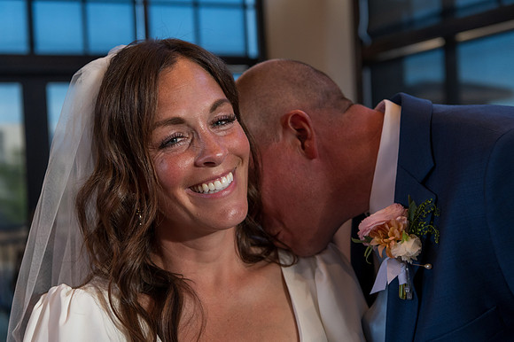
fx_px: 785
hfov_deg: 36.3
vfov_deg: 24.6
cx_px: 257
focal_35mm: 55
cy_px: 171
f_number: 5
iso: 3200
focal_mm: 55
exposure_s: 1/125
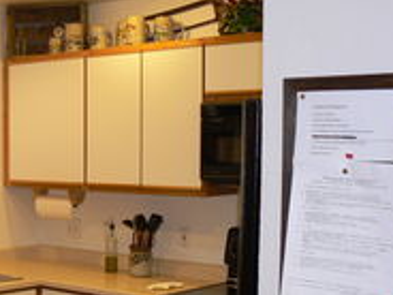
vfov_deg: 20.3
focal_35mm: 72
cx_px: 15
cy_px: 207
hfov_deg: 25.9
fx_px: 817
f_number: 2.8
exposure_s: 1/25
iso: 100
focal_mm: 6
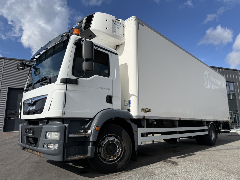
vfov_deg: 56.8
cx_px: 120
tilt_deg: +11.6
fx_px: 166
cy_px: 90
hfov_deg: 71.6
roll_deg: +0.7
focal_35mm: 24
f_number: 1.78
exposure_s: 1/8130
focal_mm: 6.76
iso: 80
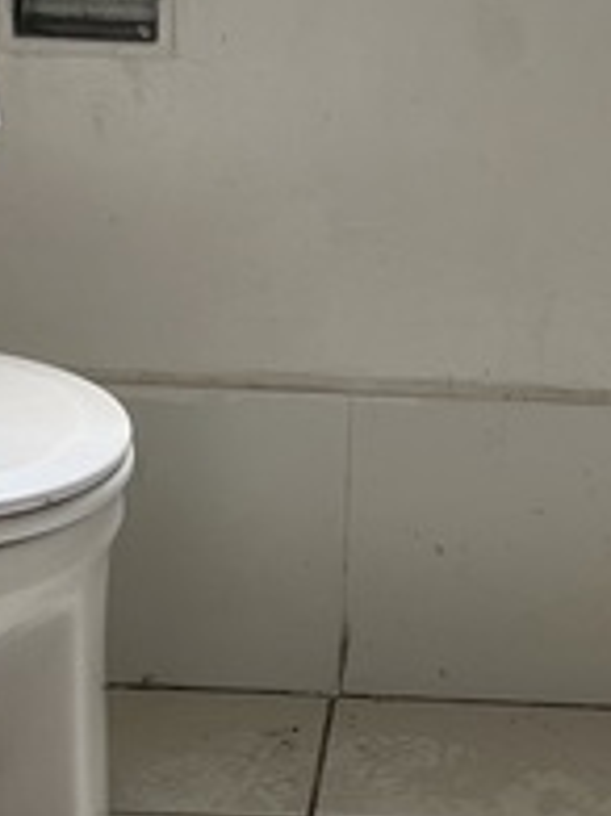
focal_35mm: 144
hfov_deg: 10.2
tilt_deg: -17.0
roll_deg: -2.2
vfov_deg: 13.7
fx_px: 3393
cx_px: 565
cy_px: 172
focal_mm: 5.7
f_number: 1.5
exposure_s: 1/121
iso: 32
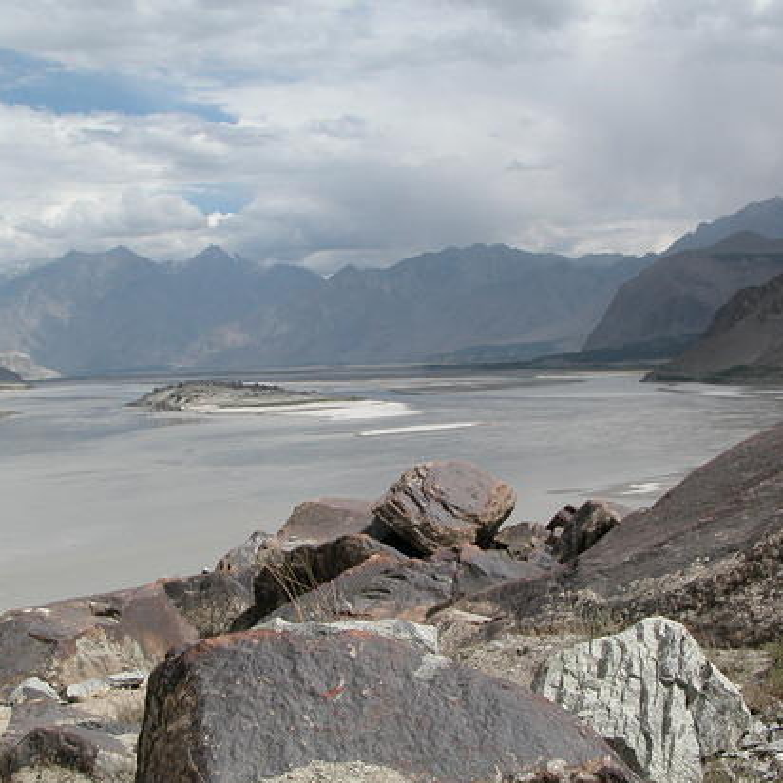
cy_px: 411
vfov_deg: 35.3
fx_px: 1228
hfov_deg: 35.3
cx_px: 350
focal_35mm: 48
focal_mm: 8.9
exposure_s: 1/370
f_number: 8
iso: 100
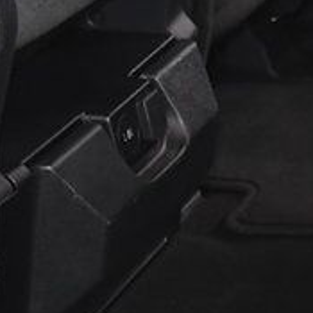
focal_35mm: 179
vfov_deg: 9.8
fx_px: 1831
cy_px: 90
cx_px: 823
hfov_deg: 8.6
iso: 2500
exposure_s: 1/100
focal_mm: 24
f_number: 3.8
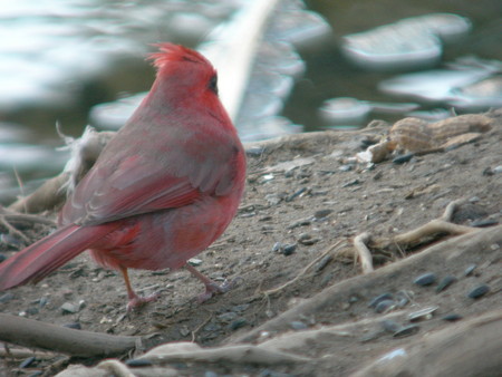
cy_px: 188
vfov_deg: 13.1
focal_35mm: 113
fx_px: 1640
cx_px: 251
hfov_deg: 17.4
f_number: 4.9
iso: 400
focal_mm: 23.4
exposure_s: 1/52.2
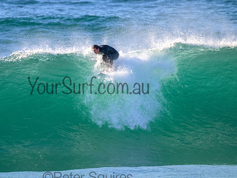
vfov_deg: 1.4
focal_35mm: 1094
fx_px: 7490
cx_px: 88
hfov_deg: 1.8
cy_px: 81
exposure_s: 1/1250
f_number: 11
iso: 2000
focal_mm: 800
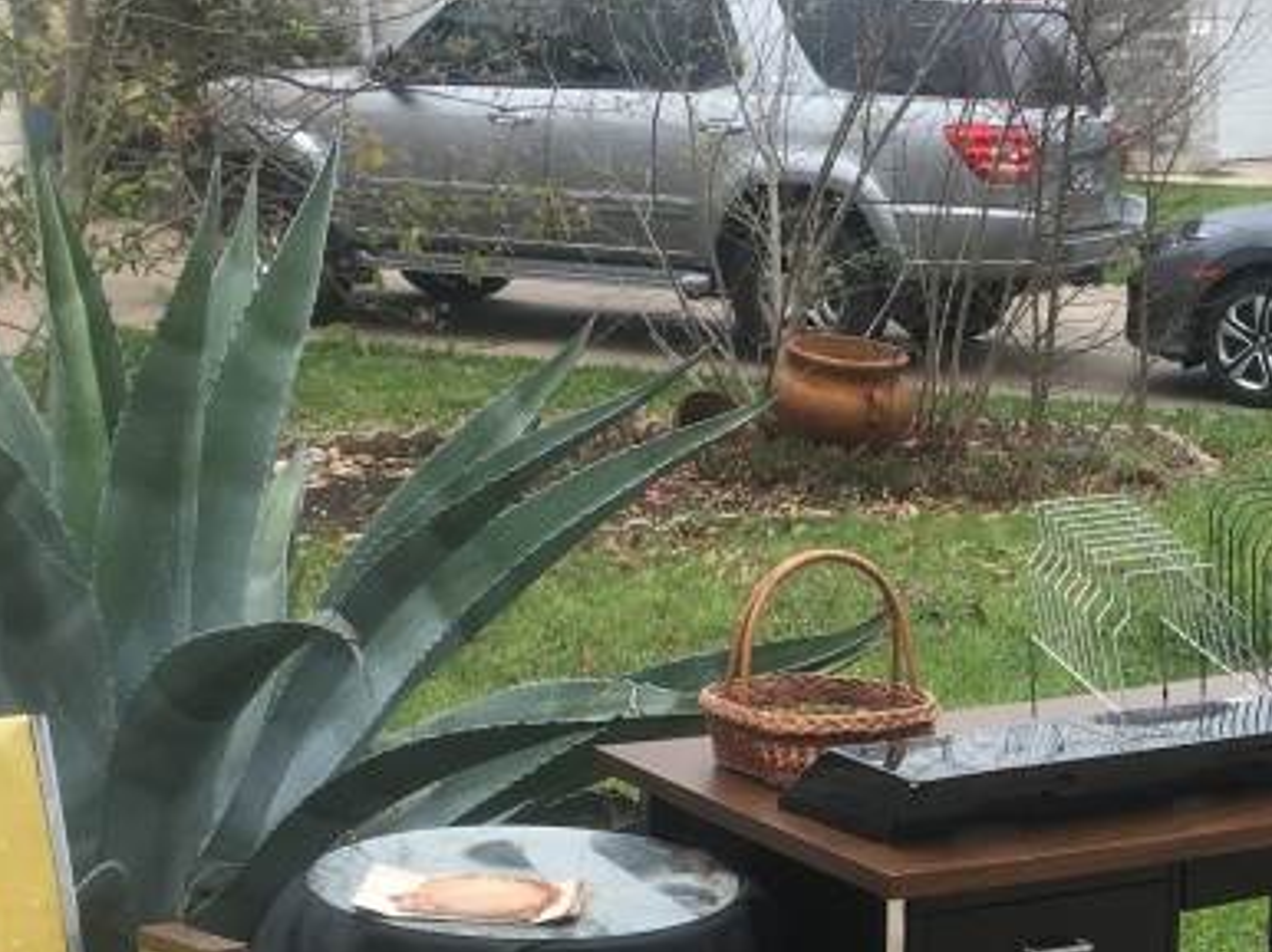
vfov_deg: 18.7
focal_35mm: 77
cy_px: 883
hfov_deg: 24.2
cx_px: 1279
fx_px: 2828
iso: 25
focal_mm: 4.15
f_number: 2.2
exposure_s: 1/578
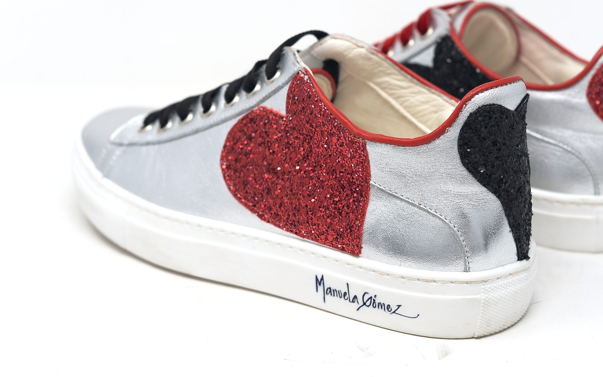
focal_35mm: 67
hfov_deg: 30.6
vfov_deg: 19.4
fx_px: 1101
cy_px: 151
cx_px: 360
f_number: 5.6
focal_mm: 50
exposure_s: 1/250
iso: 800
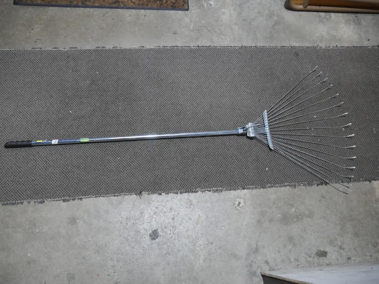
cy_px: 142
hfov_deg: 63.4
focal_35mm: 28
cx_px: 190
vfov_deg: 49.7
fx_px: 307
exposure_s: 1/60
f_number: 3.5
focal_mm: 14
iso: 200
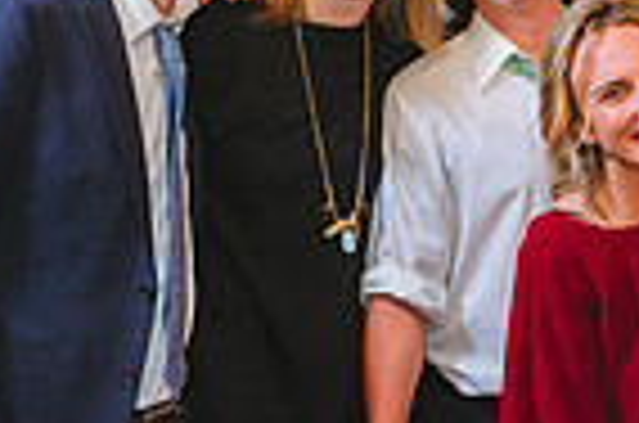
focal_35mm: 139
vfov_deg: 9.8
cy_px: 333
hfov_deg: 14.4
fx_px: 2462
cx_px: 742
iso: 2000
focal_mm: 34
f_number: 2.8
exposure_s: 1/80
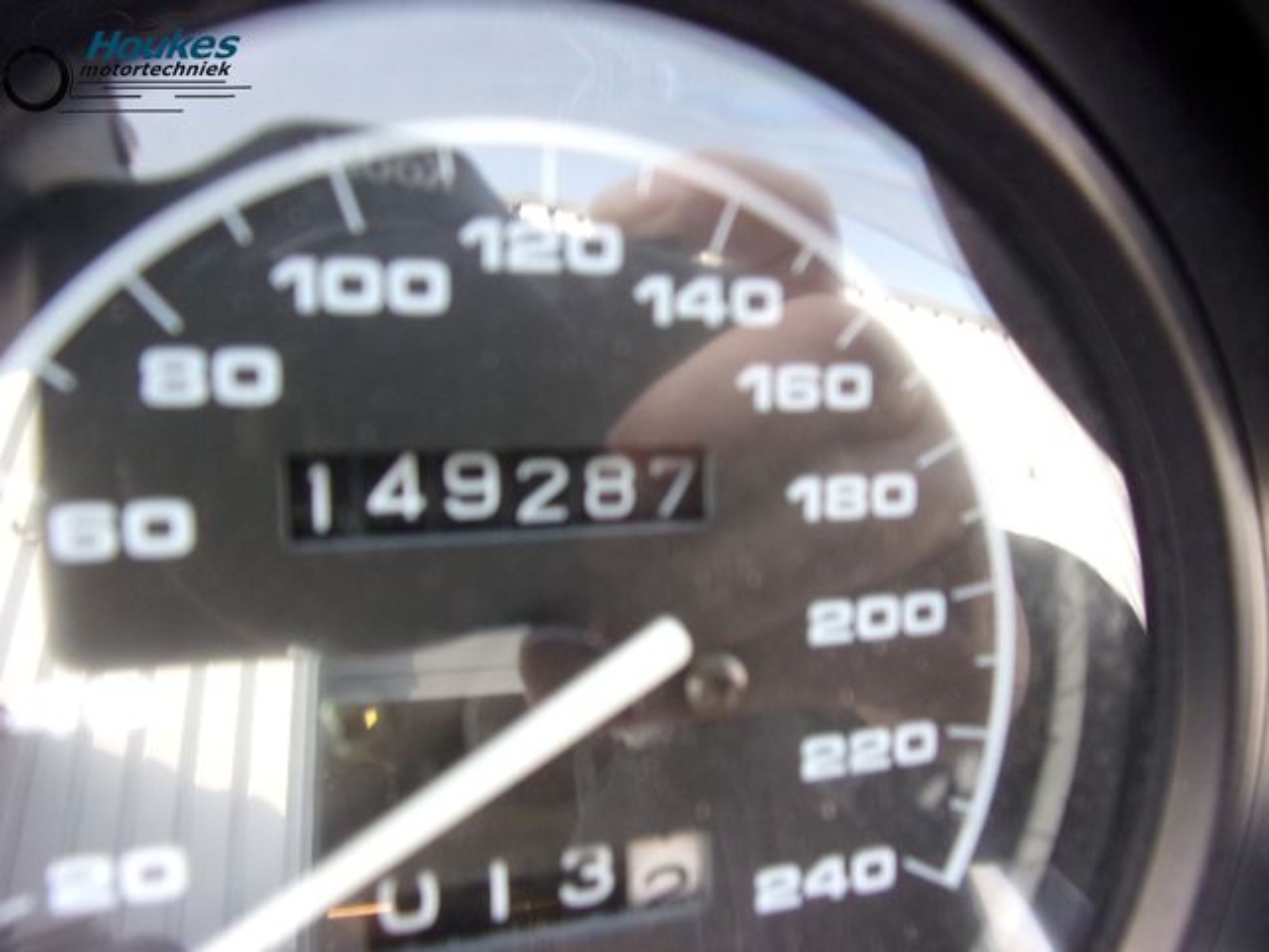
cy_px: 476
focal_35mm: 24
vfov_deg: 56.8
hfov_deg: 71.6
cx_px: 634
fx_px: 880
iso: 119
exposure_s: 1/34
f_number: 3.3
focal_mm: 4.3
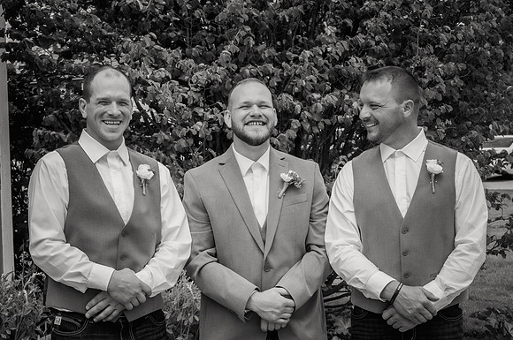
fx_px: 1174
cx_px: 256
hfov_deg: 24.6
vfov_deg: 16.5
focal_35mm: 82
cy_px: 170
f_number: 8
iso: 200
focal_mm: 55
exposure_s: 1/250
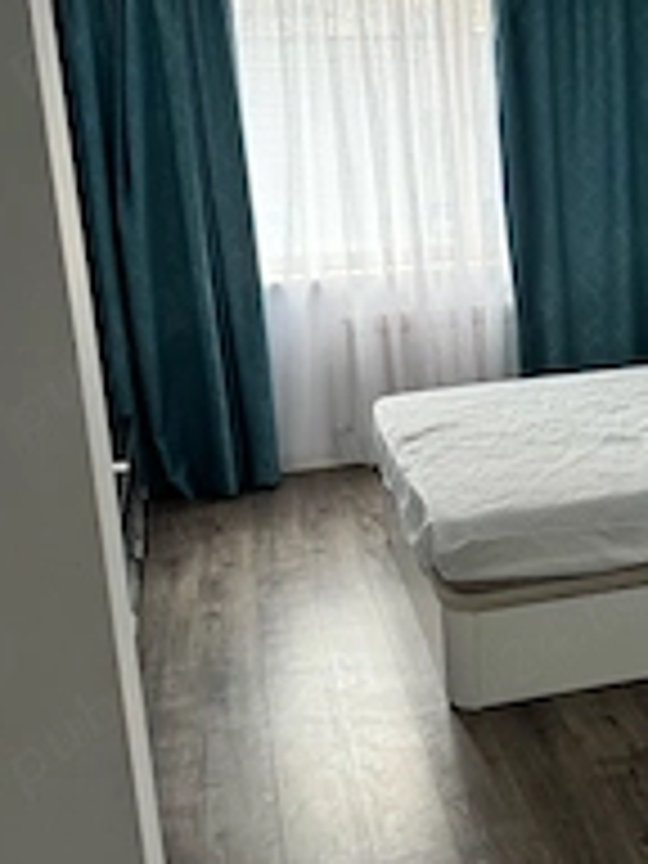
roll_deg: +2.6
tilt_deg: -13.3
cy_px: 382
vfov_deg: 38.1
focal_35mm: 50
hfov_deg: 28.0
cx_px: 590
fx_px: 1248
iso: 200
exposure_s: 1/100
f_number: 1.78
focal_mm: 6.76
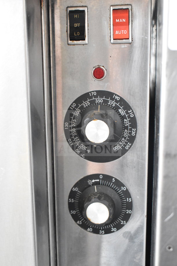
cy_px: 133
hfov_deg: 26.5
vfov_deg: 38.9
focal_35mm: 51
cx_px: 88
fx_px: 376
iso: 6400
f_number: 7.1
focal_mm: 34
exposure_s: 1/200
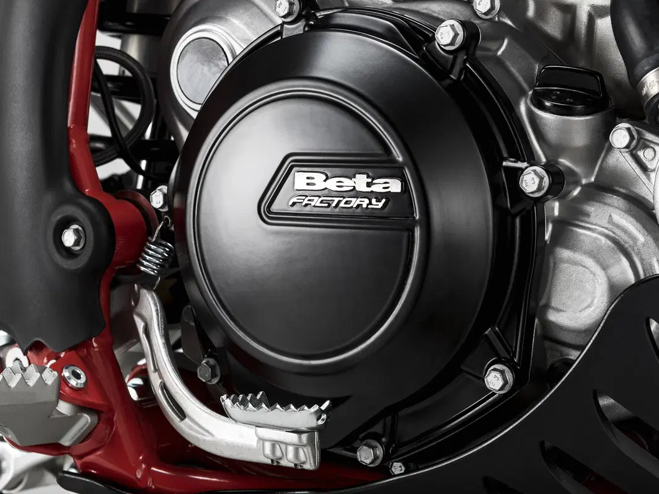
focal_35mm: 76
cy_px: 248
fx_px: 1447
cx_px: 321
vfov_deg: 19.4
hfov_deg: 25.7
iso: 50
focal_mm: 70
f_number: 14
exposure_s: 1/160
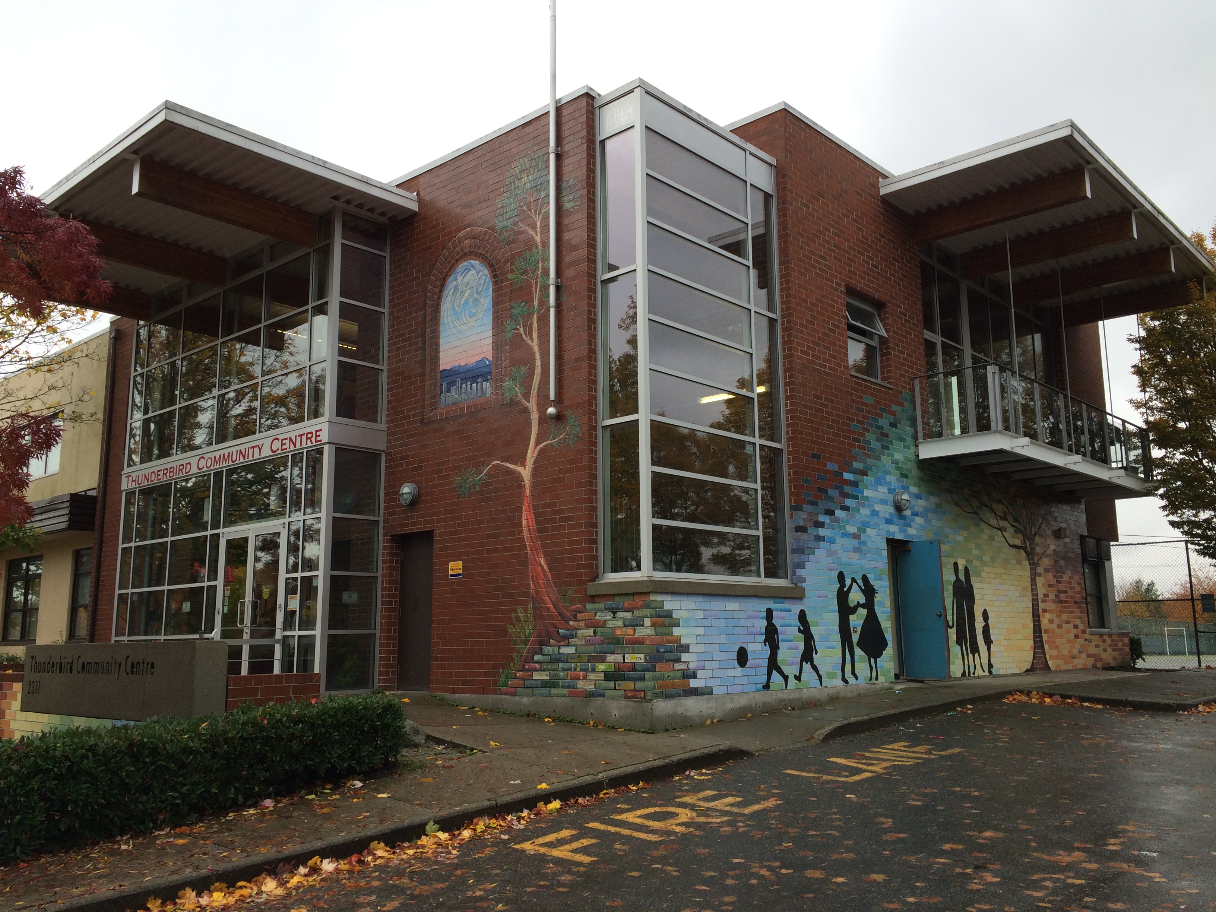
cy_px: 456
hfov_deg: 61.7
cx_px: 608
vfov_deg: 48.2
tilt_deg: +10.4
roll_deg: +1.4
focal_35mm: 29
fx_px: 1019
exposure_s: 1/260
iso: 32
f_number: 2.2
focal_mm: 4.15
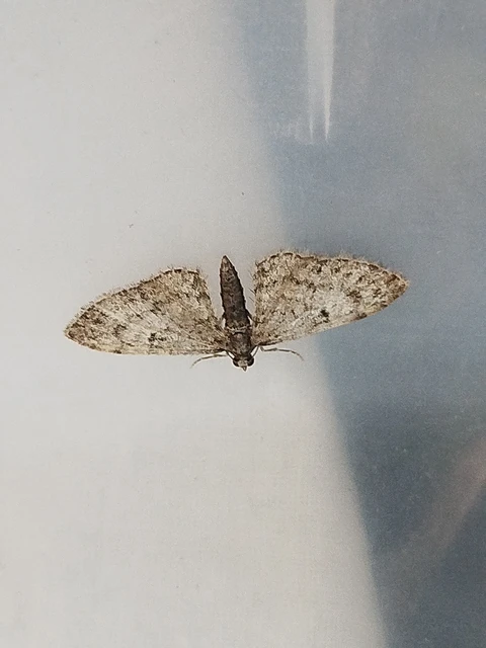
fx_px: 1348
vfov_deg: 27.0
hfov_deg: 20.4
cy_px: 324
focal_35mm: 72
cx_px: 243
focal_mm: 5.31
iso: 400
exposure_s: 1/33
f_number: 1.7
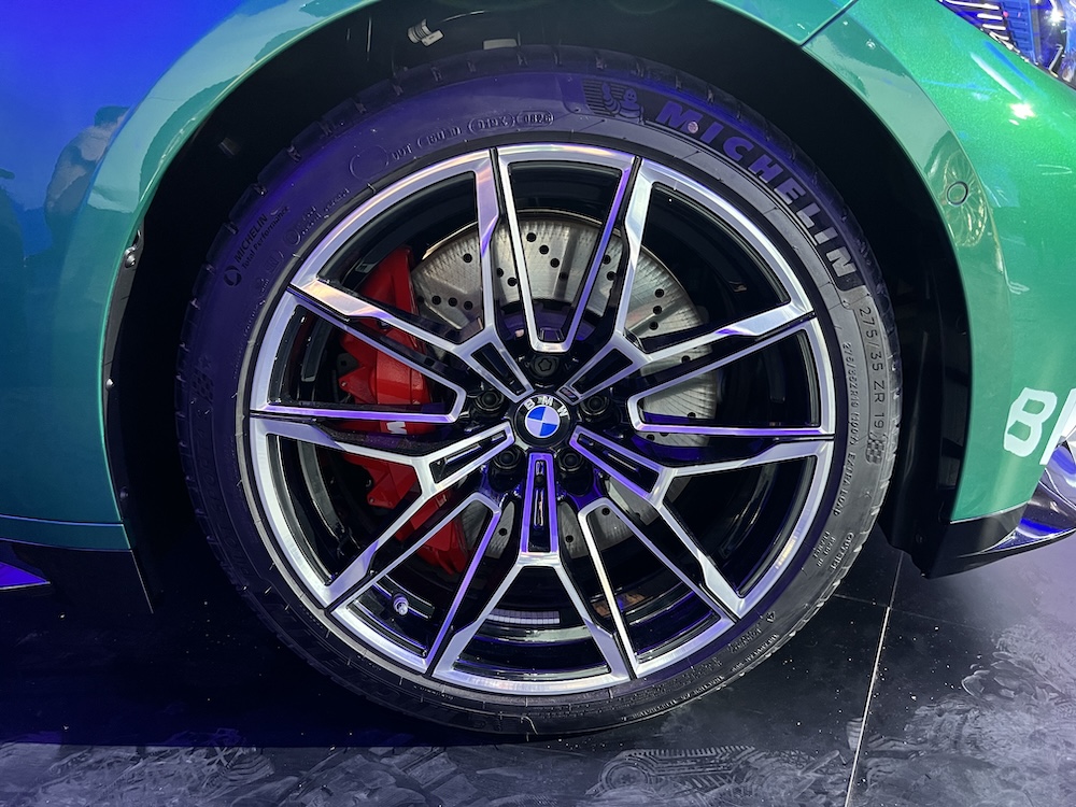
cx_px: 538
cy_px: 404
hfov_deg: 67.3
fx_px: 808
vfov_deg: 53.1
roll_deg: +1.1
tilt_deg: -19.8
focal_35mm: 26
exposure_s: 1/34
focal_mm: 5.7
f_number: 1.5
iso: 400
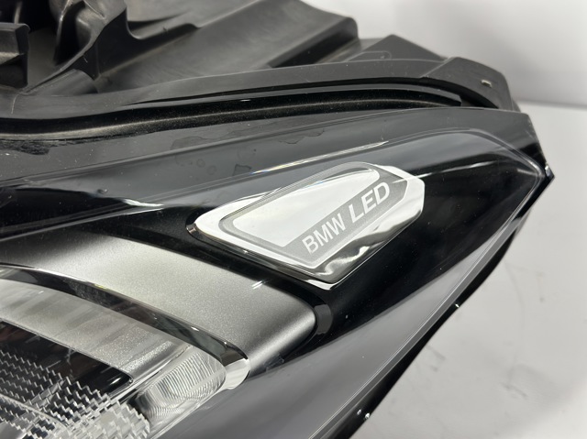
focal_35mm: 48
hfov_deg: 39.7
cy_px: 220
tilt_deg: -50.2
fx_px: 813
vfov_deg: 30.2
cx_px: 294
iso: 160
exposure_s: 1/50
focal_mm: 6.86
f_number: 1.78
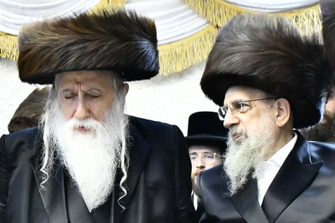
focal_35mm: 82
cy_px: 145
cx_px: 64
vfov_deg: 16.6
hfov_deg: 24.3
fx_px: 763
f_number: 5.6
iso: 4000
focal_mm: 28
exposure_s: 1/160
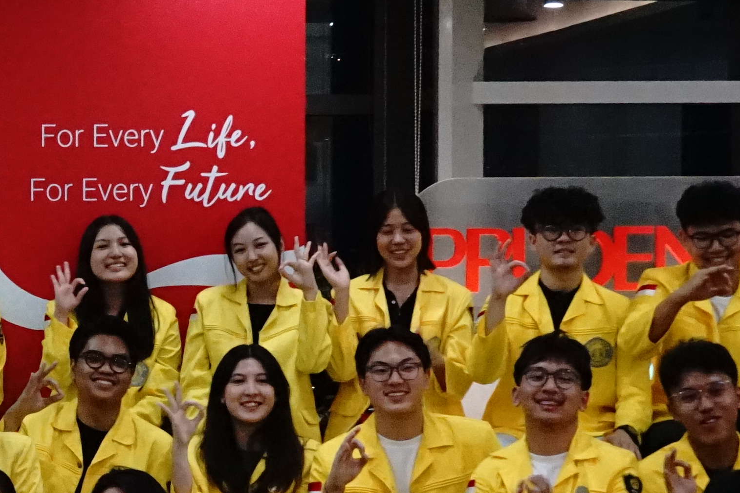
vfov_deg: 12.3
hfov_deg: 17.7
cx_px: -90
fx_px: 2281
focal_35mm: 111
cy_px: 308
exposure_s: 1/125
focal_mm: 28
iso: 8000
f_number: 11
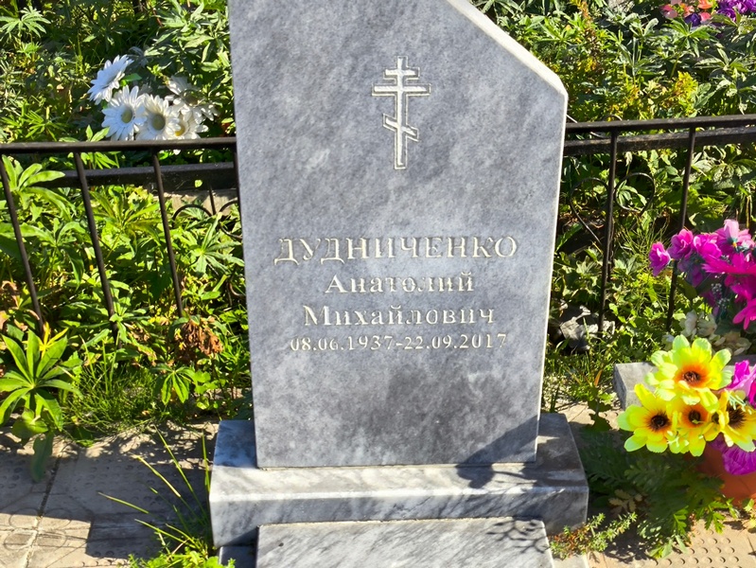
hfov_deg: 38.2
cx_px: 378
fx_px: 1092
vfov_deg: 29.1
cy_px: 284
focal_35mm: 50
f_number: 1.7
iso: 50
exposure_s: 1/601
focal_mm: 4.71
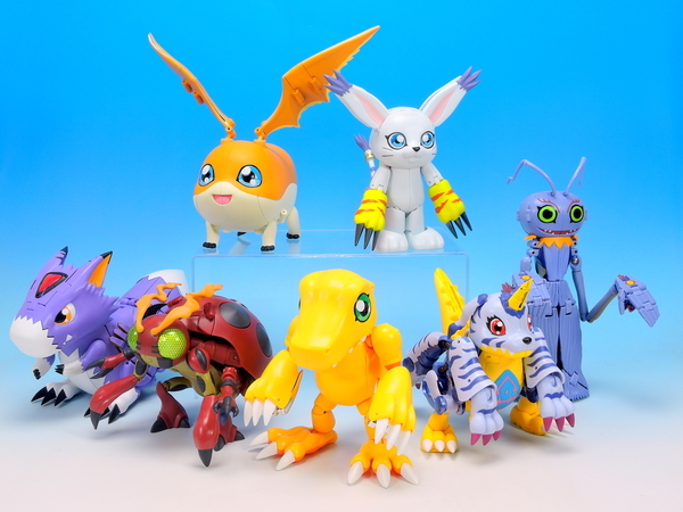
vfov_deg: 32.2
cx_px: 342
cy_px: 256
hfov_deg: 42.1
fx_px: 888
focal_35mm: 45
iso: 80
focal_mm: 9.6
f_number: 7.3
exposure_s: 1
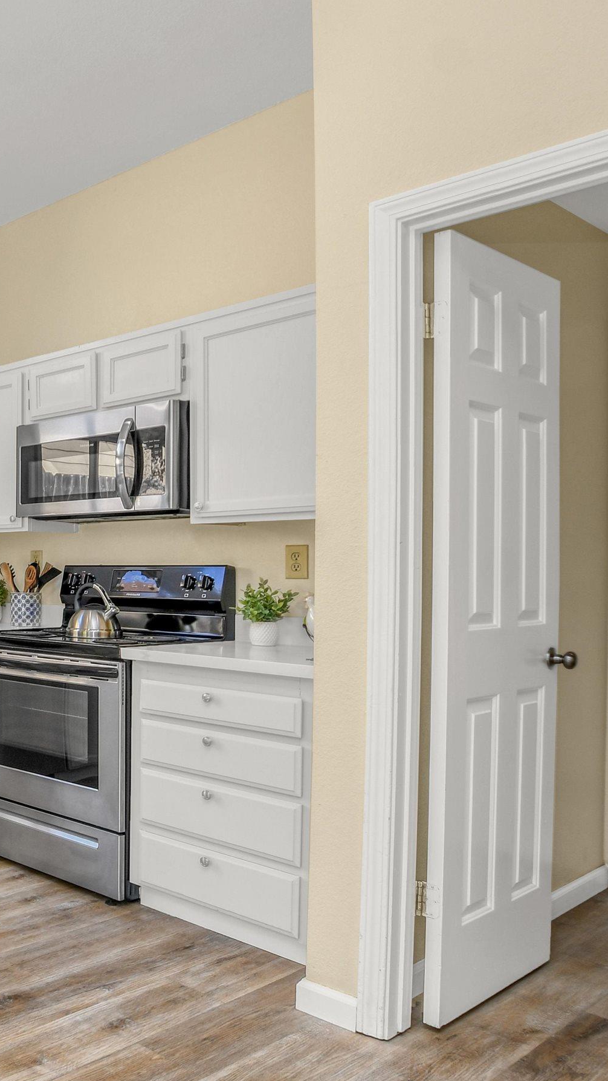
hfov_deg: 31.7
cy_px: 570
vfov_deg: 69.8
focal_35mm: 27
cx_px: -202
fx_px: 774
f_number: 4.5
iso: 250
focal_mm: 10
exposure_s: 1/100
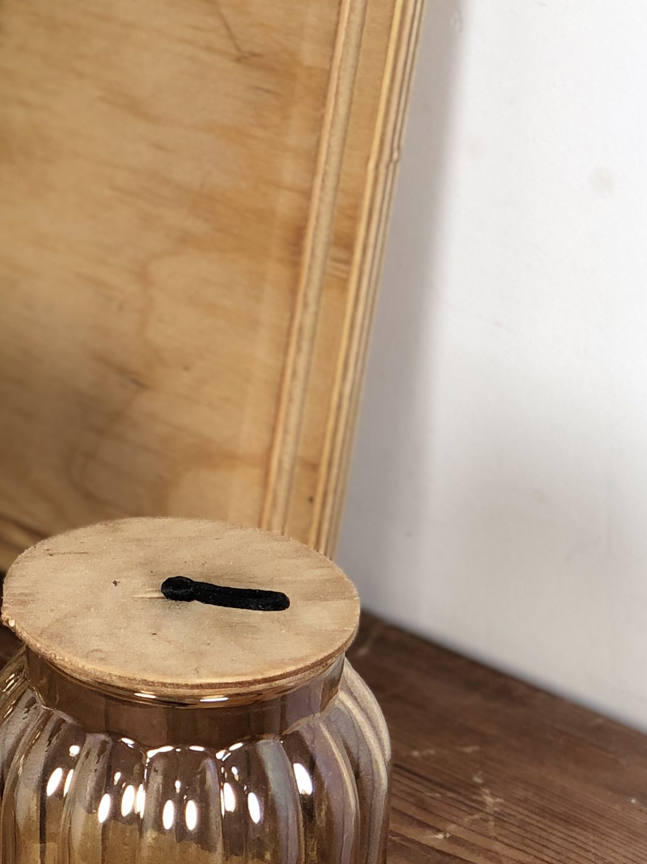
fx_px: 3390
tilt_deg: -27.1
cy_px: 494
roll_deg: +1.1
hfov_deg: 10.7
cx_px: -115
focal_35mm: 136
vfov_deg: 14.5
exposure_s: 1/100
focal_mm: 6
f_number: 2.4
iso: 25
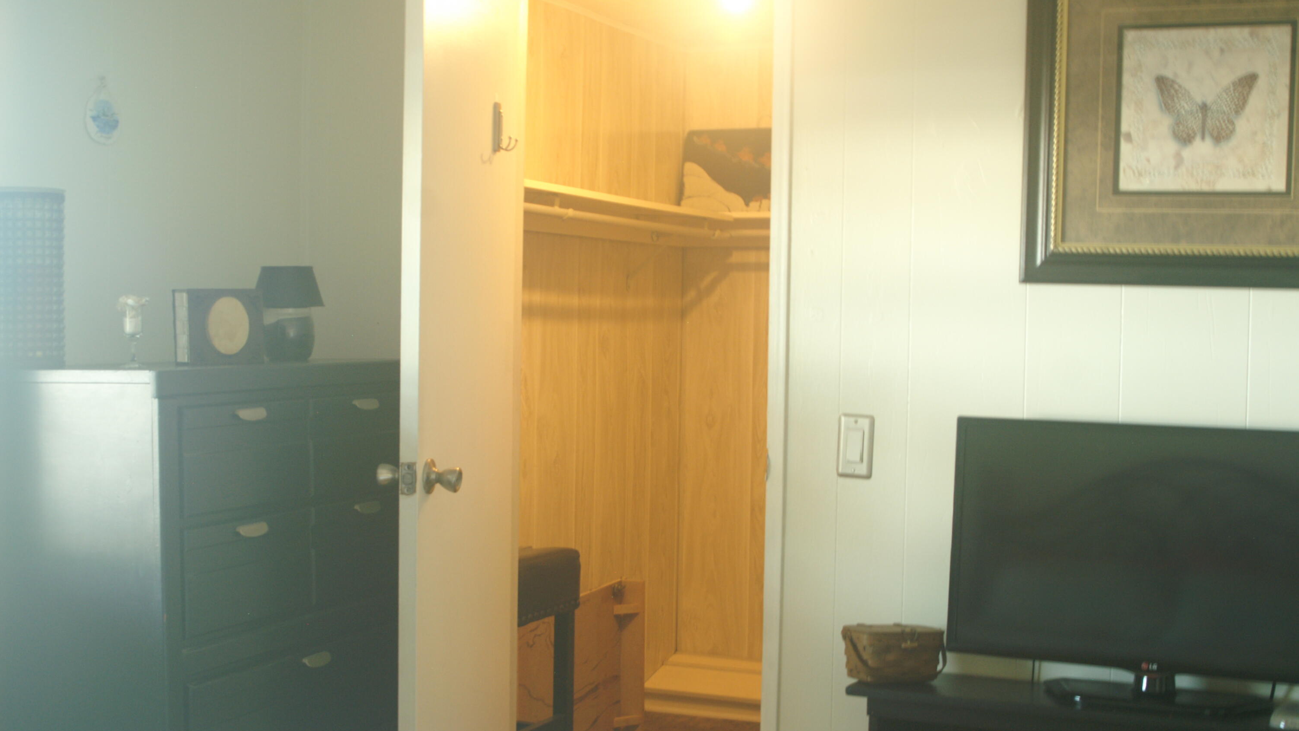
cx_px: 649
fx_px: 1516
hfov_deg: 46.4
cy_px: 354
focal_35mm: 44
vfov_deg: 27.1
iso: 400
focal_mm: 28
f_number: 6.3
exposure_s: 1/5
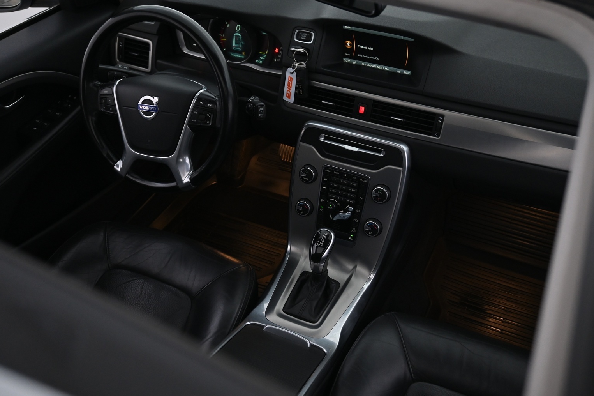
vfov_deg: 38.6
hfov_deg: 55.4
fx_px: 565
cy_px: 196
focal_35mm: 34
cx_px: 315
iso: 1000
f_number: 4
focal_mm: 21.5
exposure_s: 1/30
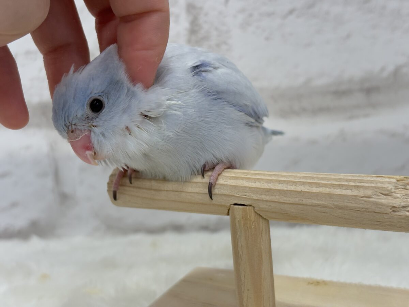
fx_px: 614
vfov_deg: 28.0
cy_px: 154
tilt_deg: -10.5
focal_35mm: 52
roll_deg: +5.8
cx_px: 204
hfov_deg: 36.8
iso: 80
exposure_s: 1/100
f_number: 1.6
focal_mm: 5.96
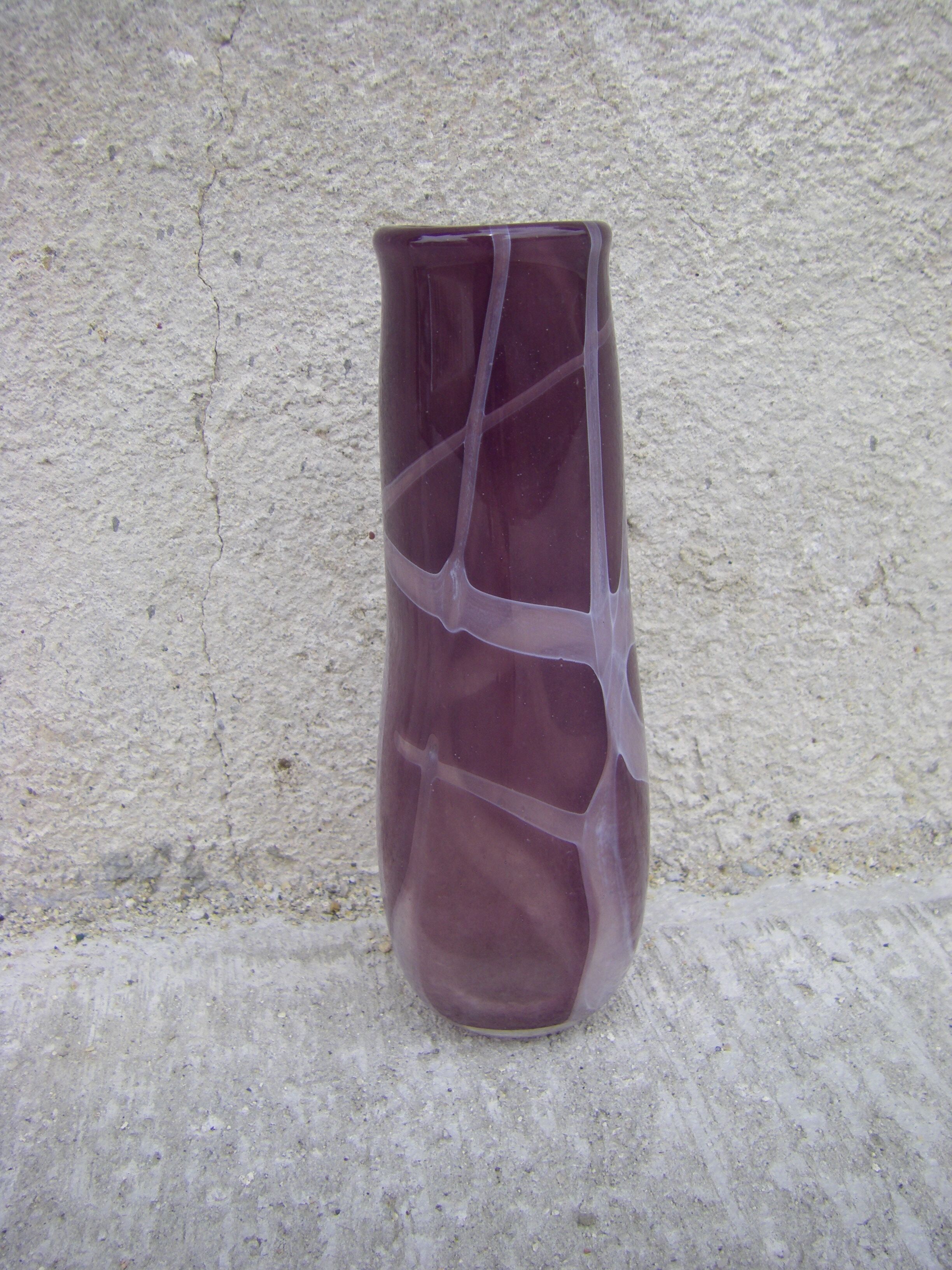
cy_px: 635
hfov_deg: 37.7
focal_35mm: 38
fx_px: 1393
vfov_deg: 49.0
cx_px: 476
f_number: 3.5
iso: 64
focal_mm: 6.3
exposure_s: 1/200
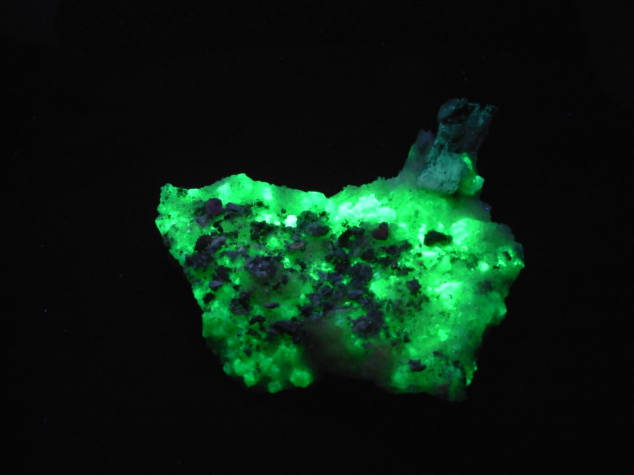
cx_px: 317
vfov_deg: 37.7
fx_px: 696
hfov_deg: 49.0
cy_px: 238
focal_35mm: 38
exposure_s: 1
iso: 189
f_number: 2.9
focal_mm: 6.3
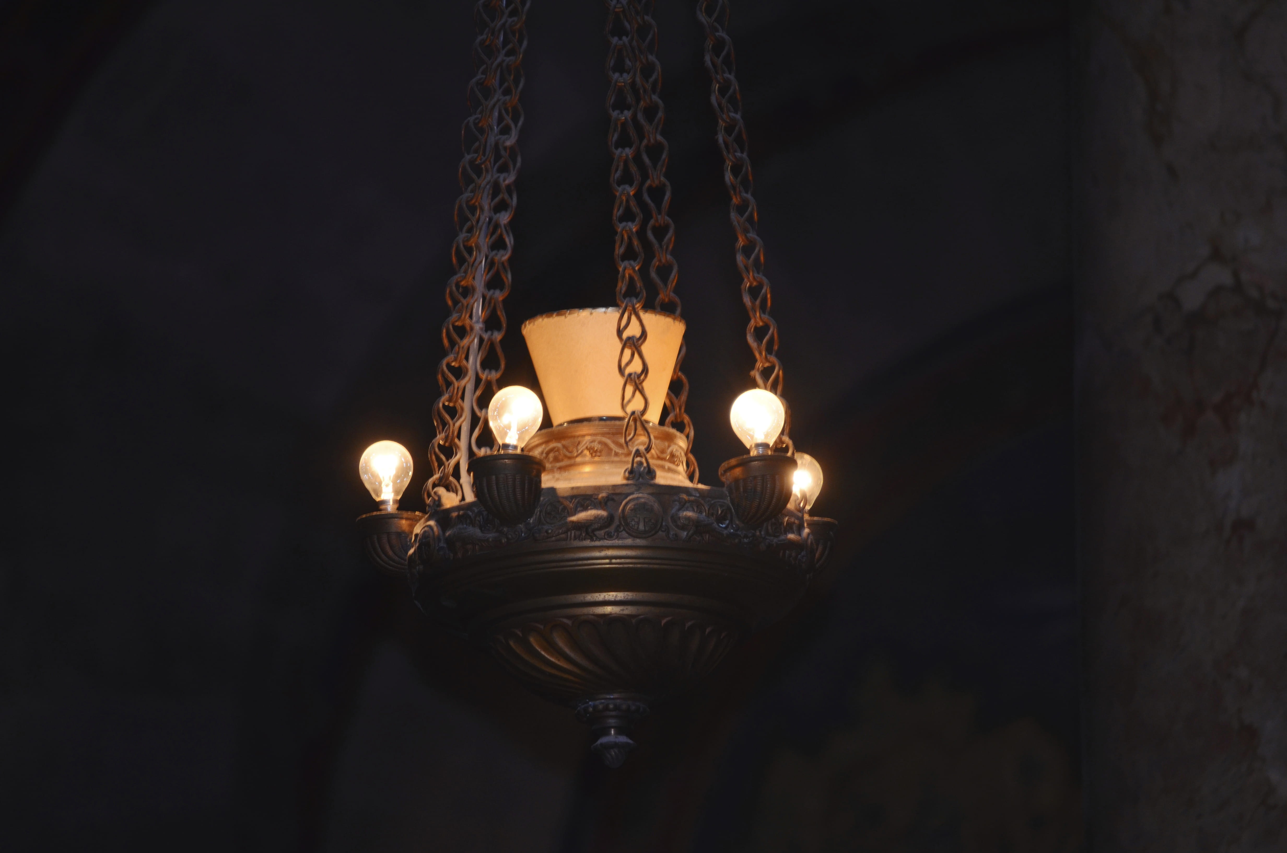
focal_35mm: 300
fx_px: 10703
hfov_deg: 6.9
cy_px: 426
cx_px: 644
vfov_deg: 4.6
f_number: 5.6
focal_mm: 200
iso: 450
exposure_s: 1/60
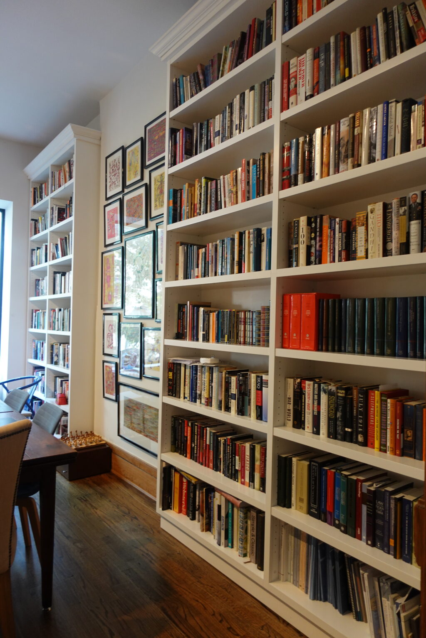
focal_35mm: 24
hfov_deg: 53.1
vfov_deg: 73.7
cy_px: 319
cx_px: 213
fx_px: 426
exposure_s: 1/30
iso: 320
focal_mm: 8.8
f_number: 1.8
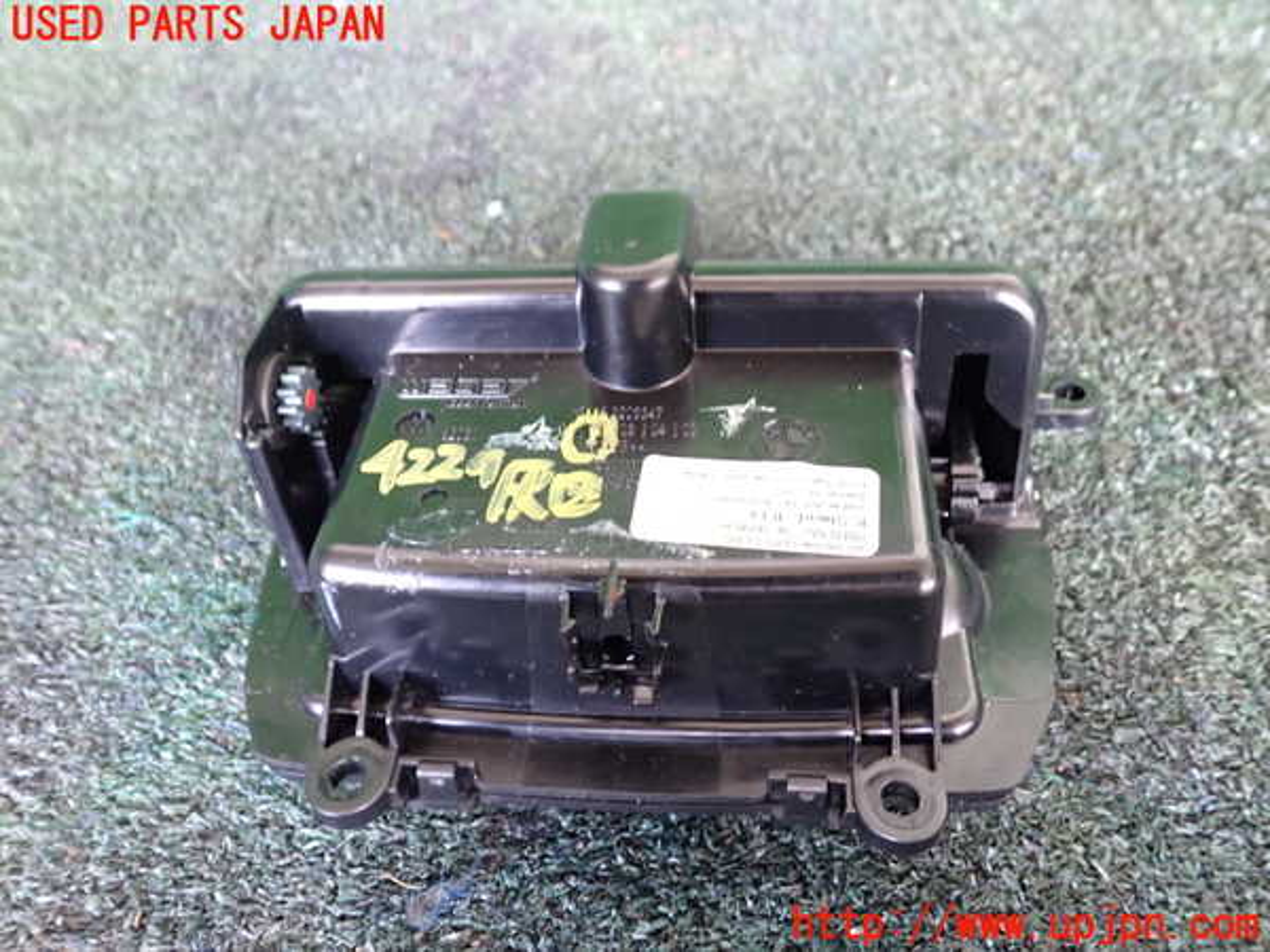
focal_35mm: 30
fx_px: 1101
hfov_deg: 60.0
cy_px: 476
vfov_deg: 46.8
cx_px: 635
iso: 400
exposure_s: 1/30
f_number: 2.3
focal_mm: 5.4
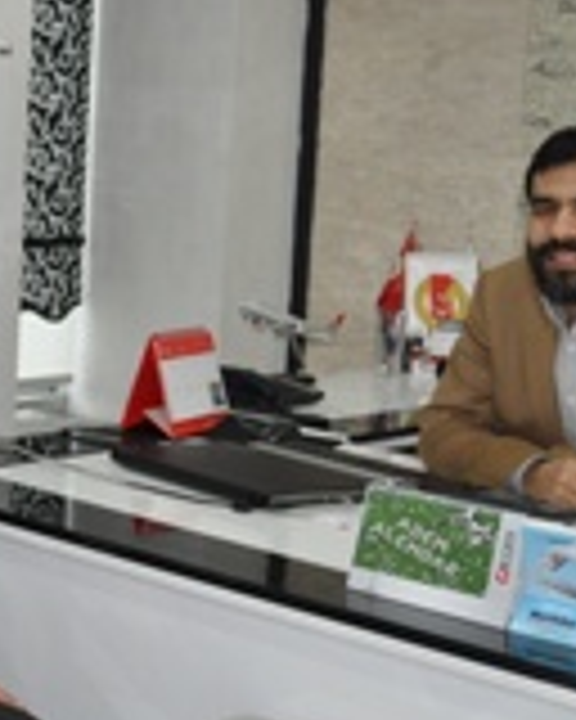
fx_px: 1683
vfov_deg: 24.1
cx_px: -158
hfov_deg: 18.2
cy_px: 333
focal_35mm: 79
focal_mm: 20
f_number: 3.5
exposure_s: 1/60
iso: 800
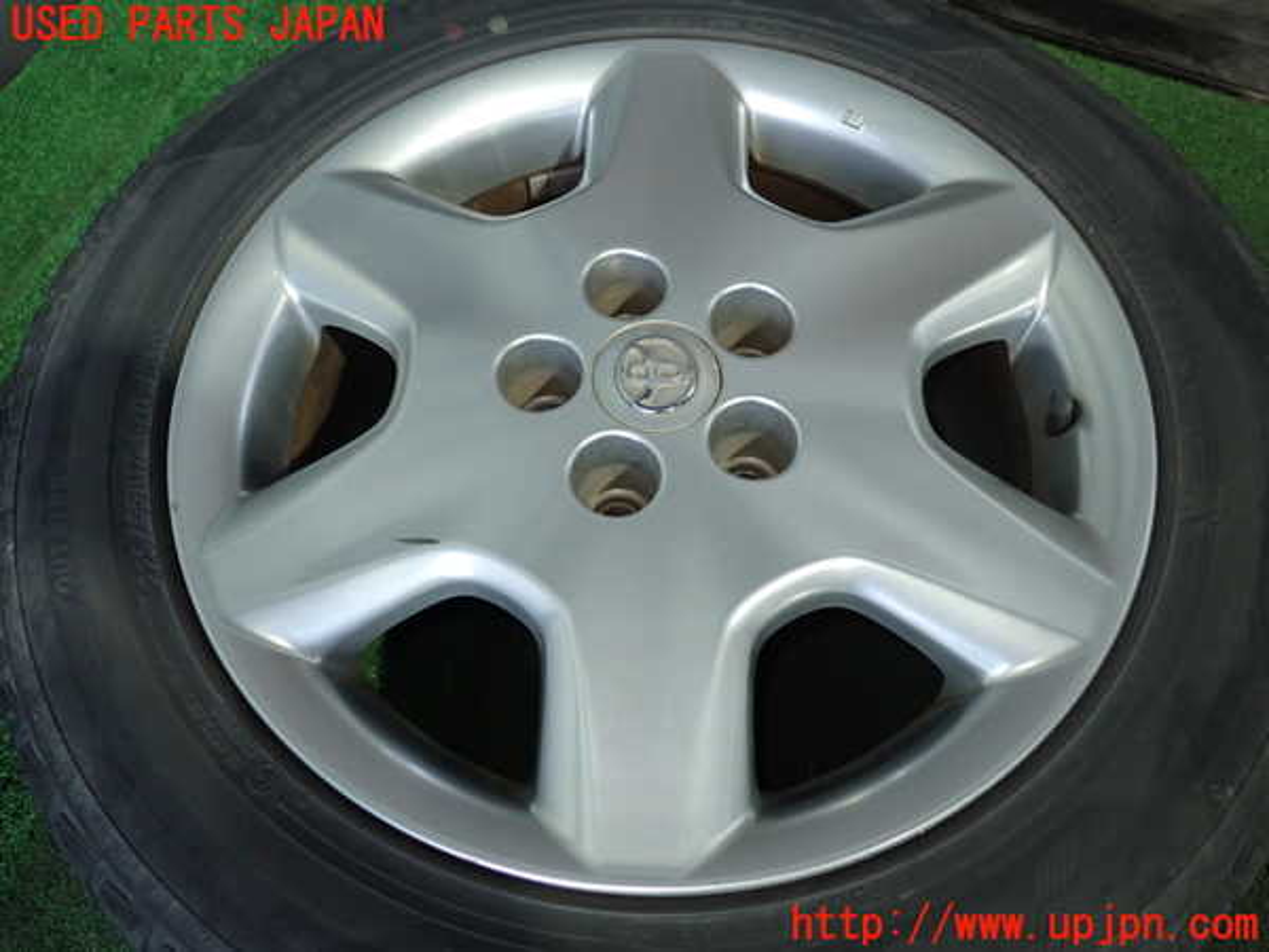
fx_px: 1100
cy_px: 476
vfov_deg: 46.8
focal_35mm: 30
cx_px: 634
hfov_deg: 60.0
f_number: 2.3
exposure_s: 1/30
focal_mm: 5.4
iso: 320
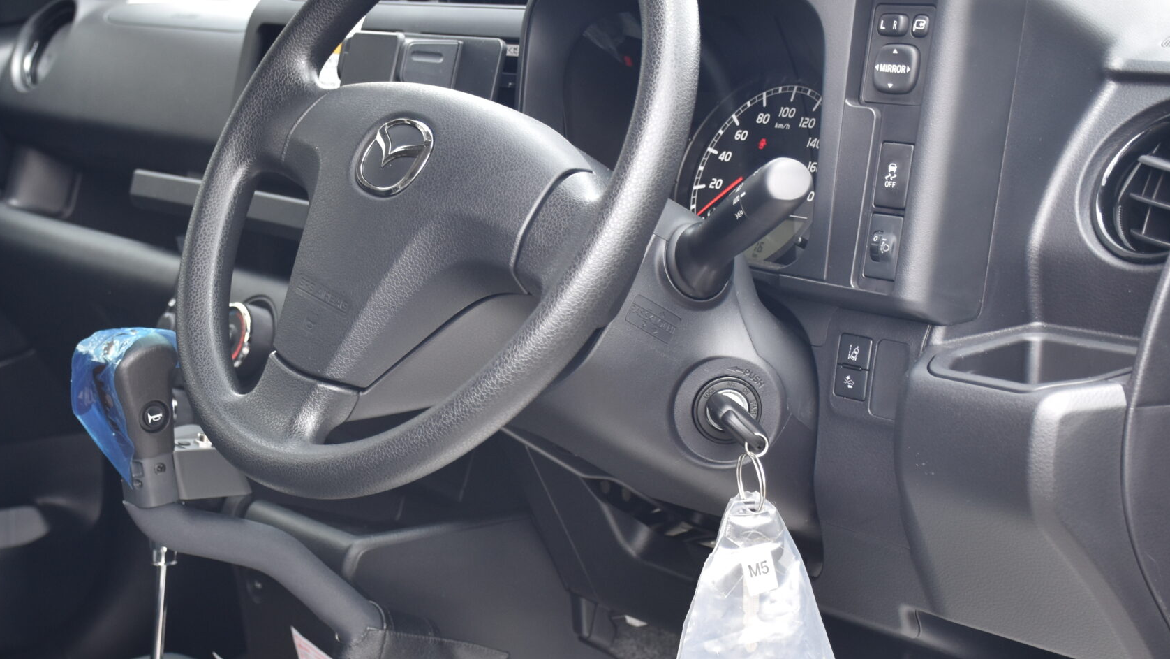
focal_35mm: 72
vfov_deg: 16.7
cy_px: 423
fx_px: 2234
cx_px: 396
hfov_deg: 29.2
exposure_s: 1/80
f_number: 4.5
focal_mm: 30
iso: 400
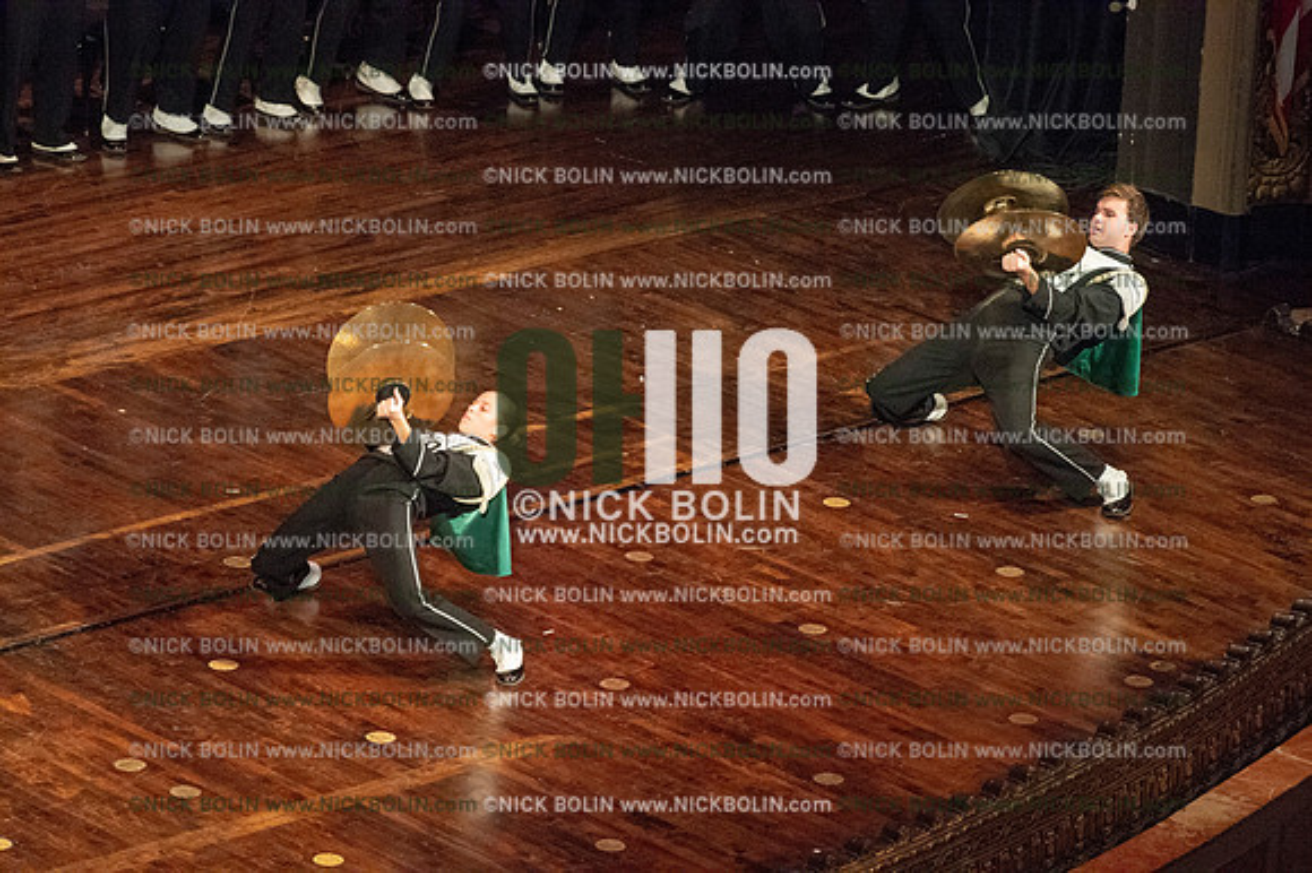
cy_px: 436
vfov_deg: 6.9
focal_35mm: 200
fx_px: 7284
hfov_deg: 10.3
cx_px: 656
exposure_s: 1/500
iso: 8000
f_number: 5.6
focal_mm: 200
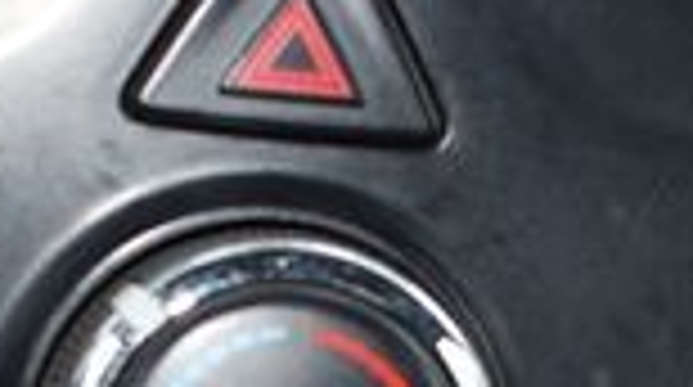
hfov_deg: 14.9
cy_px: 952
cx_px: 220
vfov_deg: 7.7
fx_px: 2642
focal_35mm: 144
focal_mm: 22
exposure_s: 1/80
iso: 200
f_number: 3.8
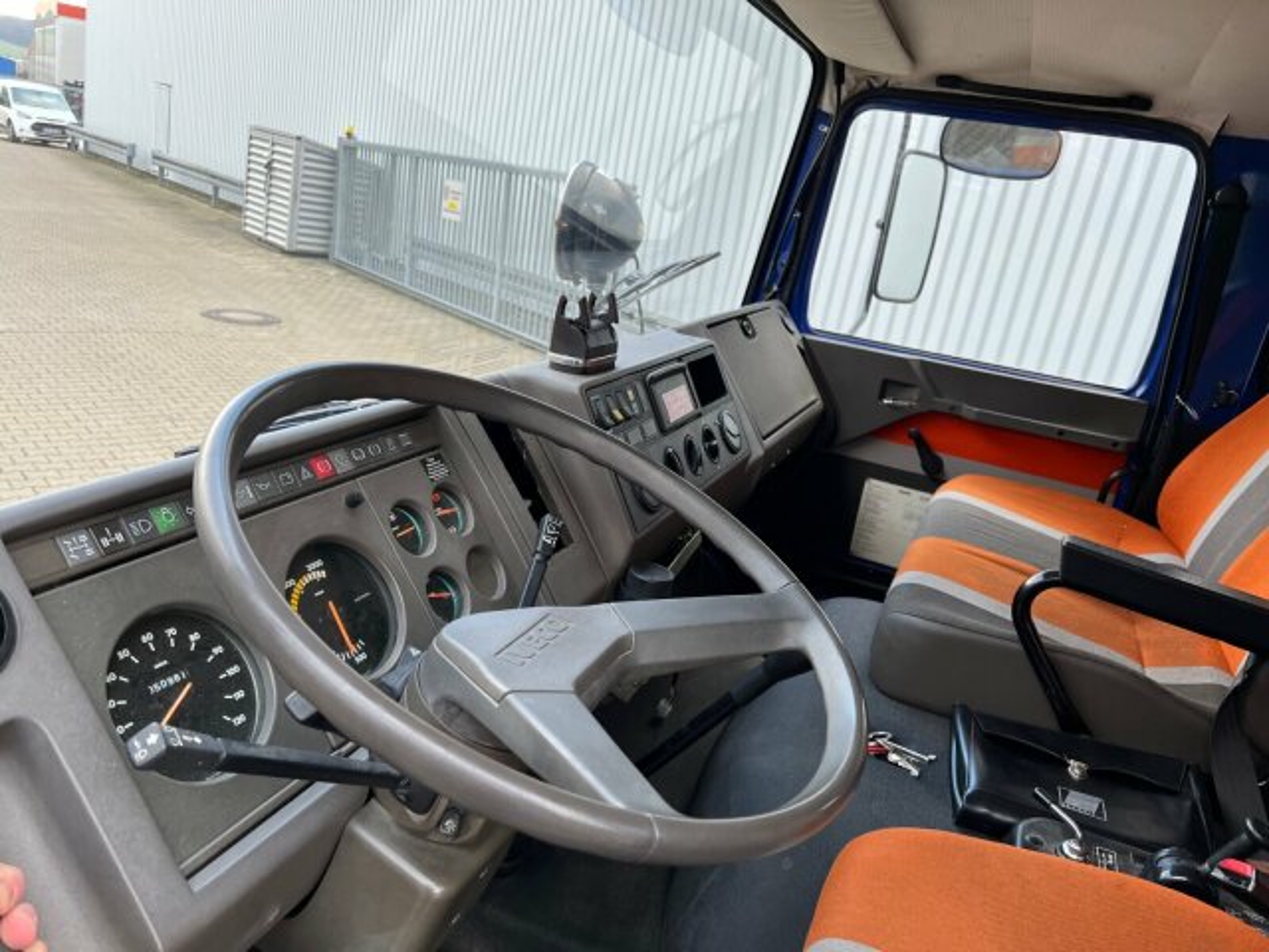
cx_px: 634
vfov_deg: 53.1
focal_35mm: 26
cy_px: 476
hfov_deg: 67.3
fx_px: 953
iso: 50
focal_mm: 5.7
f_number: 1.5
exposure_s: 1/121
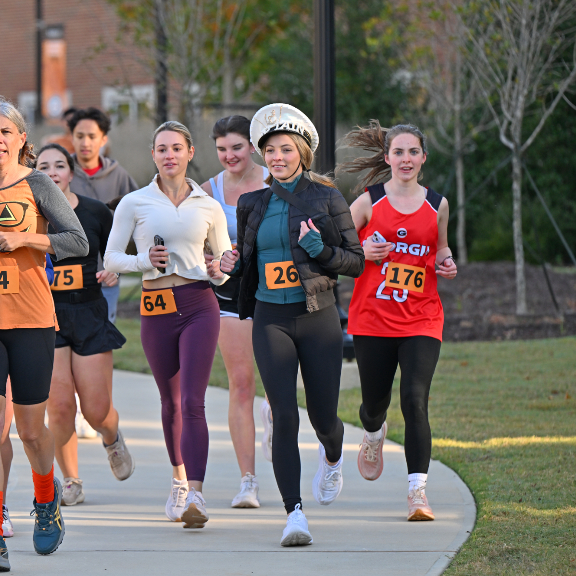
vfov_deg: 7.0
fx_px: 4688
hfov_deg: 7.0
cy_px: 288
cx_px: 154
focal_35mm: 249
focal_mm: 195
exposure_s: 1/1000
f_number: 4.5
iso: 500
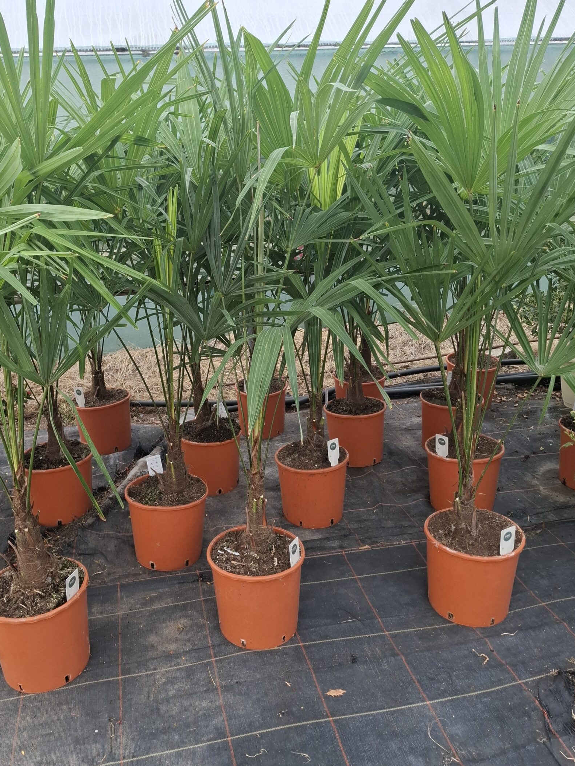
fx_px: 620
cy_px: 385
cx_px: 238
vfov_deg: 63.4
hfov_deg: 49.5
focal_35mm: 28
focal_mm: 5.54
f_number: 1.8
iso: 50
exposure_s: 1/223
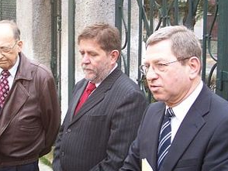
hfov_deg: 26.9
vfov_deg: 20.4
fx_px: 475
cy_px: 70
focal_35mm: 72
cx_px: 90
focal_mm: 8.6
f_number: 3.4
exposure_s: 1/45
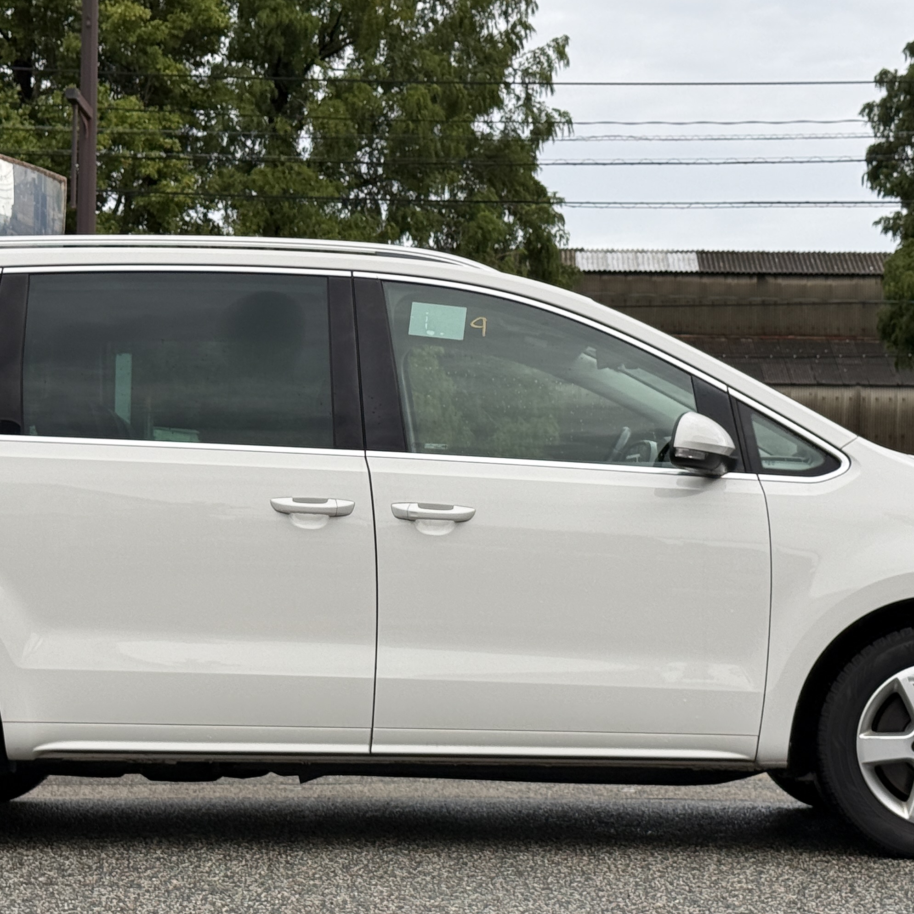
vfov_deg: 20.2
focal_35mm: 86
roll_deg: -0.9
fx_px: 2569
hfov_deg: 20.2
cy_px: 492
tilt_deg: +2.4
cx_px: 397
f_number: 1.78
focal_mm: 6.76
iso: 64
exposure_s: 1/802
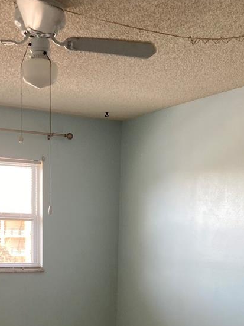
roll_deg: -1.5
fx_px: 574
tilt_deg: -7.2
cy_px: 320
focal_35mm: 61
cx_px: 110
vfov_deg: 29.7
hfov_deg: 24.0
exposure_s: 1/89
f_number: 1.8
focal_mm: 3.99
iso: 80
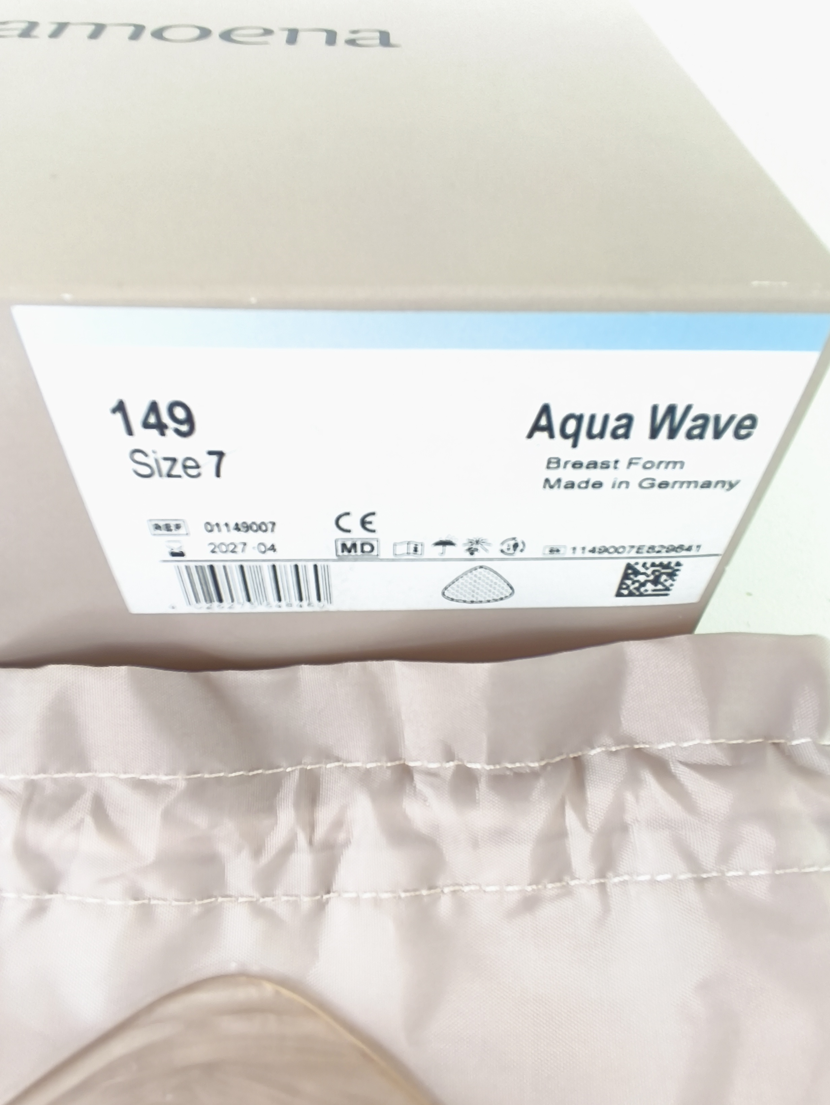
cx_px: 415
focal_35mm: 23
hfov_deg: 58.9
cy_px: 552
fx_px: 735
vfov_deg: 73.9
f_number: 2.2
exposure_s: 1/30
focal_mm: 1.65
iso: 50
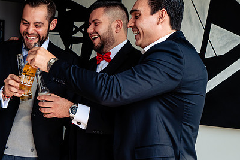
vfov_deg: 24.4
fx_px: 366
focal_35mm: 55
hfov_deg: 36.1
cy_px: 50
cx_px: 93
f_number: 5
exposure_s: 1/400
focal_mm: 38
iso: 500
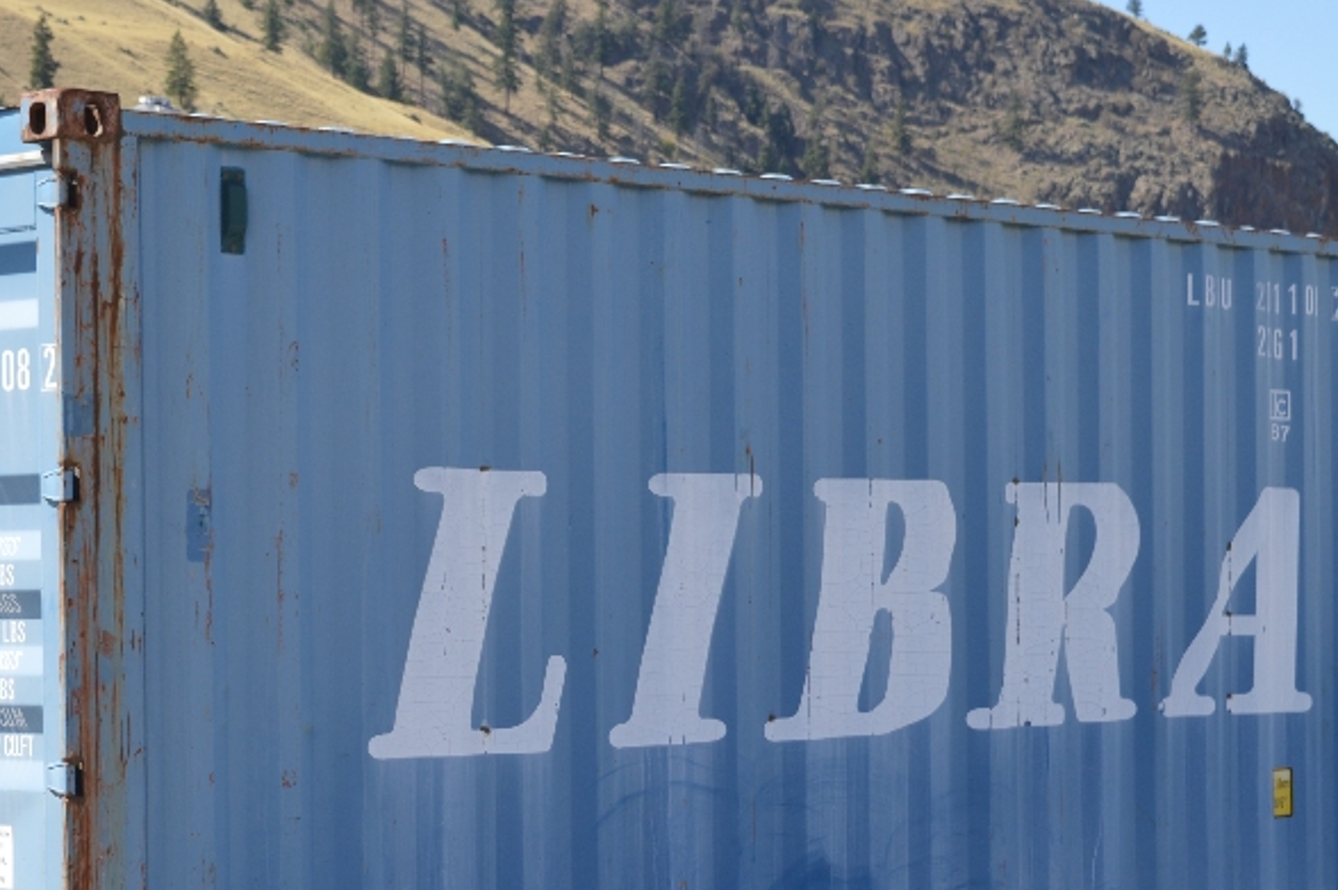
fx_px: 3602
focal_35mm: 97
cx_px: 551
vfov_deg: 14.1
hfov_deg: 21.0
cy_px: 613
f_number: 7.1
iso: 100
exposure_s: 1/200
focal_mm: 38
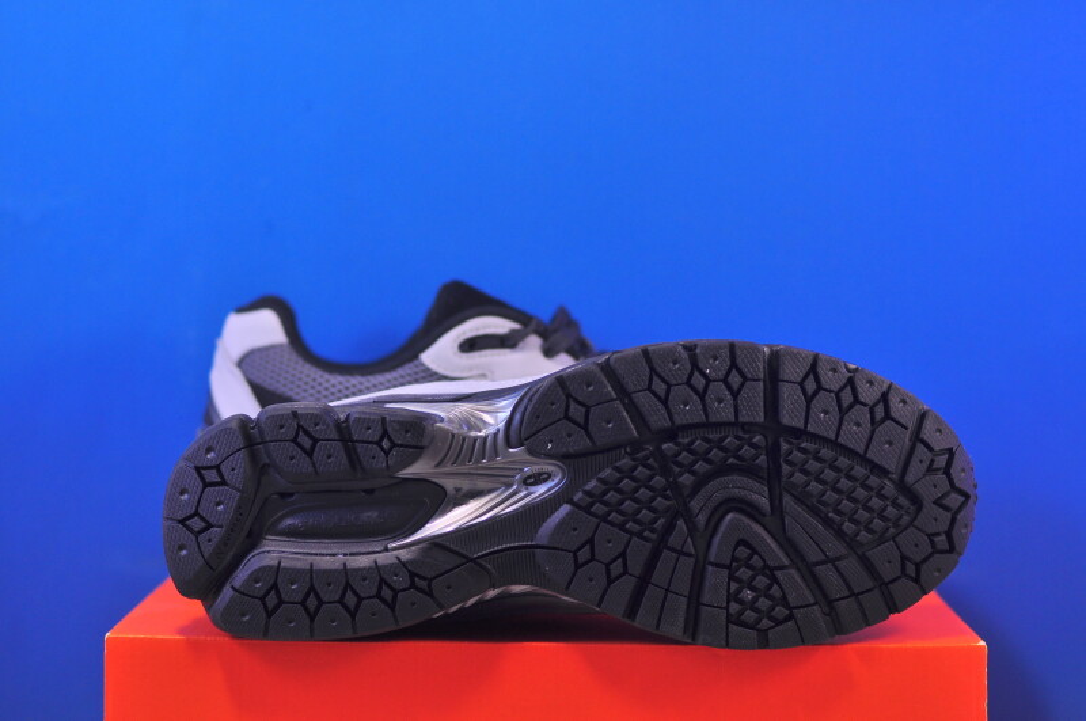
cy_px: 360
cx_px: 543
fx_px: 2259
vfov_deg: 18.1
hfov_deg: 27.0
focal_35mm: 75
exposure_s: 1/320
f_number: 2.5
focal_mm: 50
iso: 250
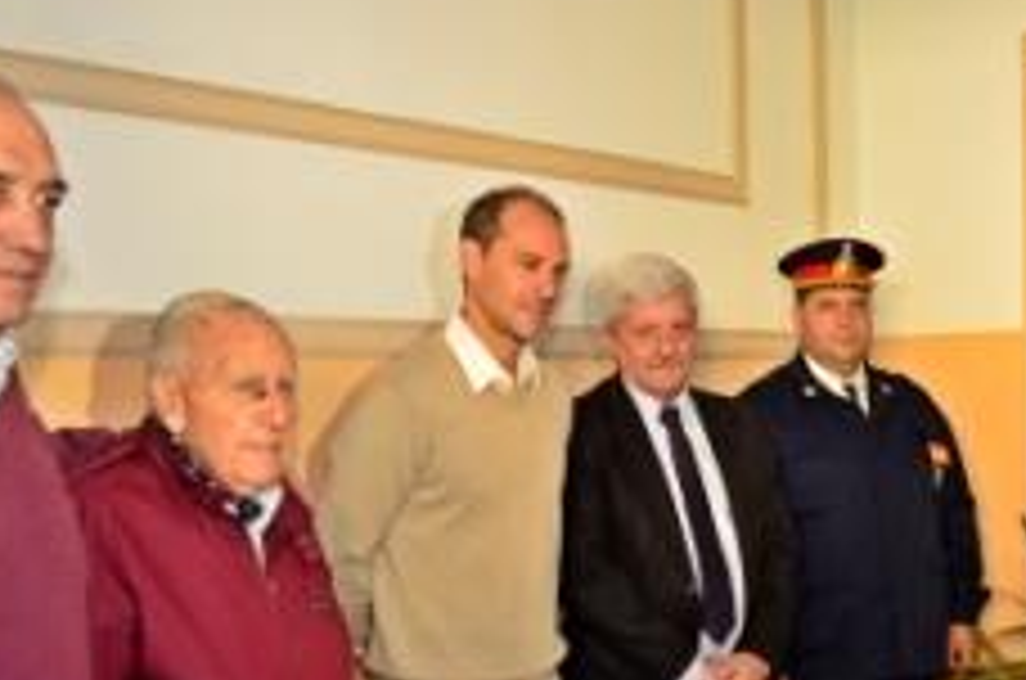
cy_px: 525
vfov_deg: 25.1
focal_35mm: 53
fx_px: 1507
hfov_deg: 36.4
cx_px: 806
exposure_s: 1/100
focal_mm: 18
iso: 1000
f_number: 3.5
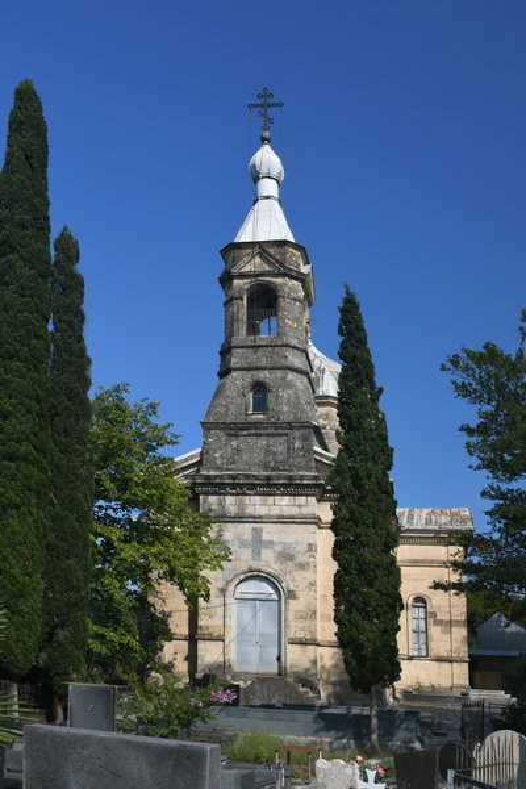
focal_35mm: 33
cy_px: 394
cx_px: 263
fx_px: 723
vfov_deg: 57.2
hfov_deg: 40.0
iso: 100
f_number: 8
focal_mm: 22
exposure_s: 1/125
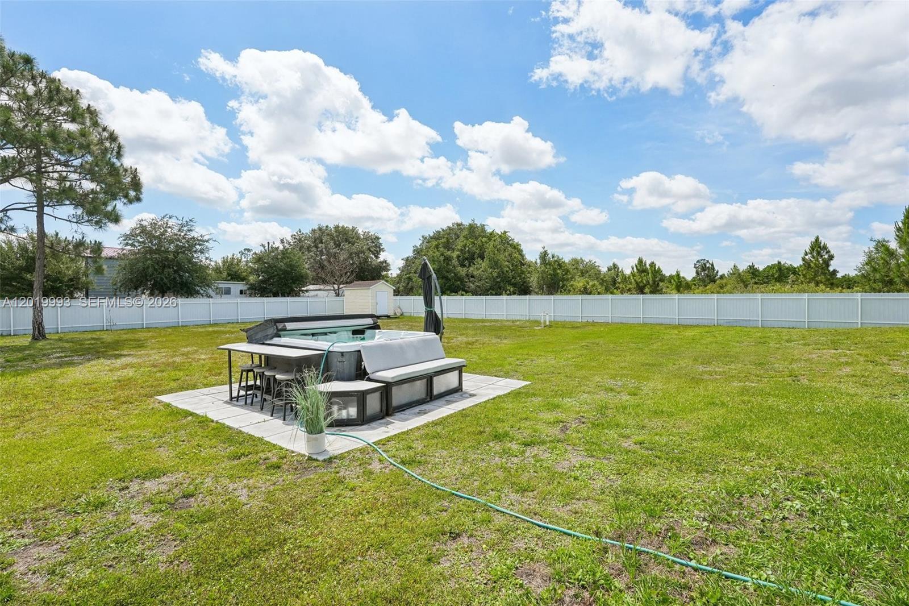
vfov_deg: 70.4
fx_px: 429
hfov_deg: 93.3
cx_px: 454
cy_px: 303
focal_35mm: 17
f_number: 8
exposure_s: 1/1600
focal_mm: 17
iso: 400
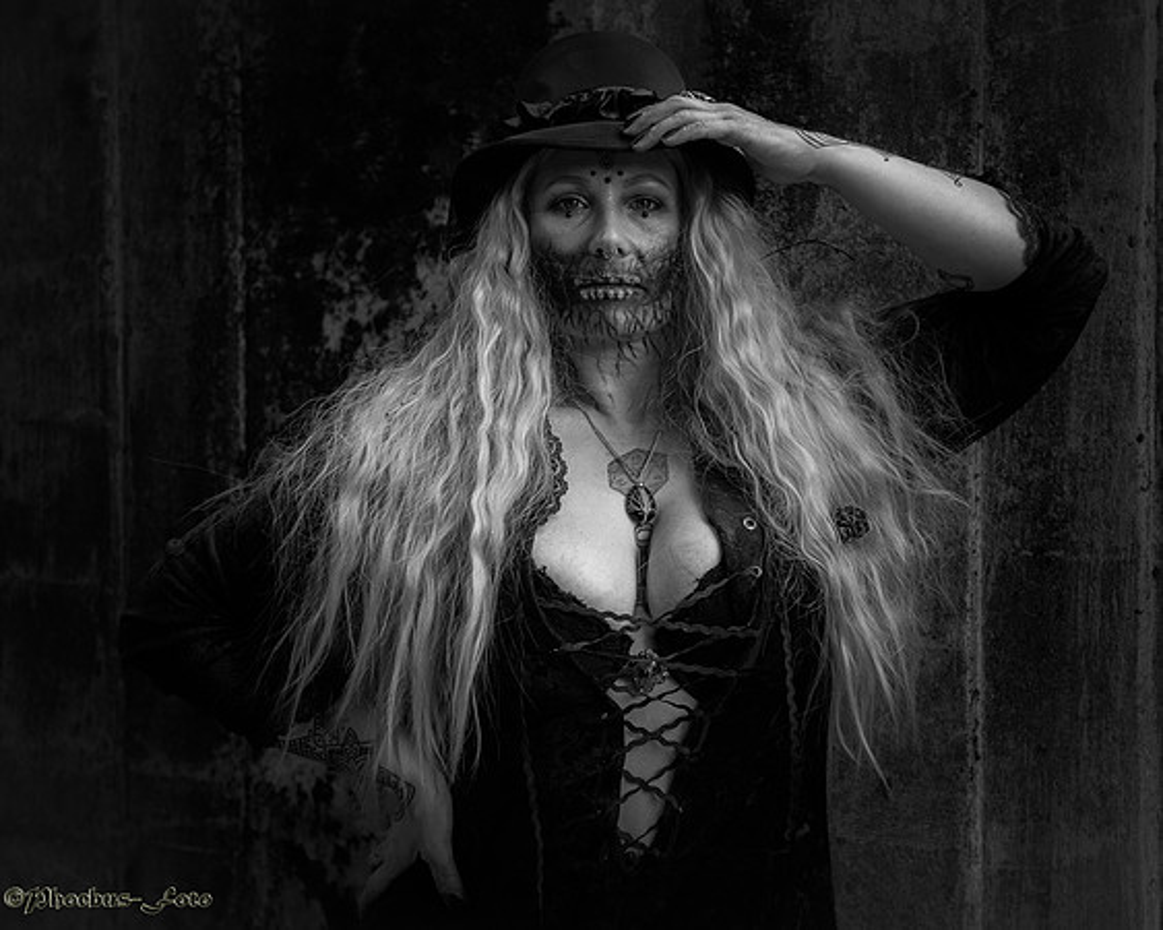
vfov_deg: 22.3
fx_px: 2357
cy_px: 500
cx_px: 704
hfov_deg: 27.7
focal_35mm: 68
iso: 2000
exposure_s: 1/200
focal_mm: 56
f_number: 4
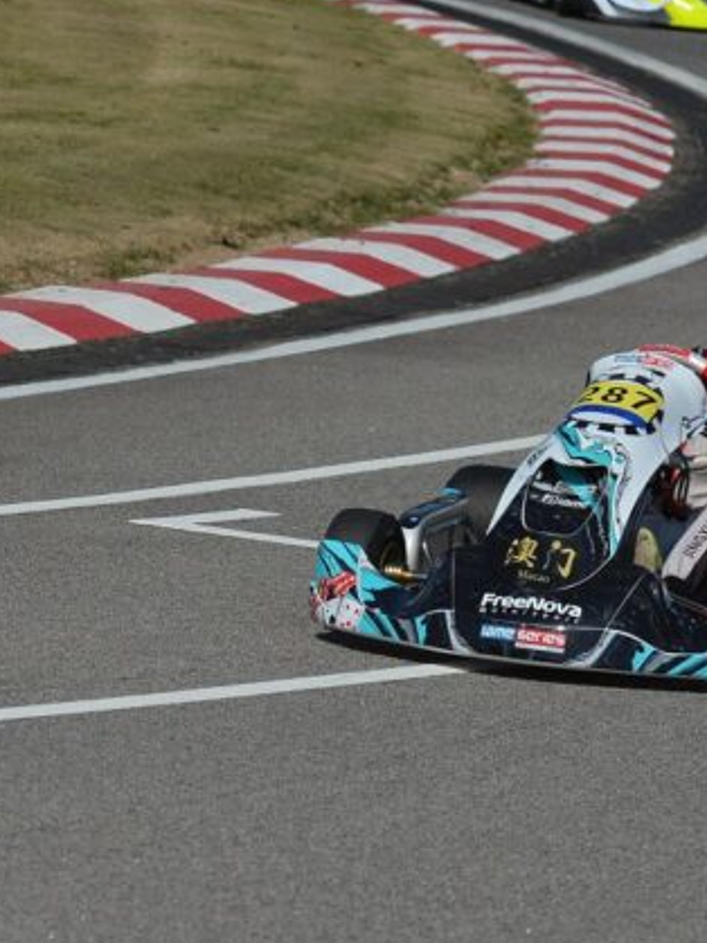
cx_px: 311
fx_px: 9918
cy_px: 390
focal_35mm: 364
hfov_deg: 4.1
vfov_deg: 5.4
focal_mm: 155
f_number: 3.5
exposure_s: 1/8000
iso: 220
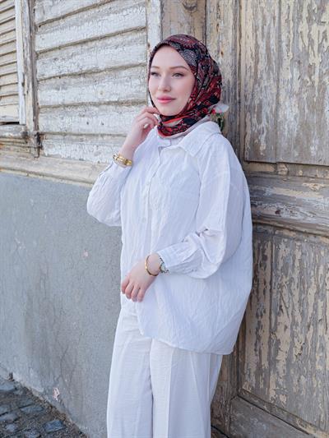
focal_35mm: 50
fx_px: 633
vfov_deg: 38.2
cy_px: 219
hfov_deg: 29.1
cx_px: 164
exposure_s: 1/220
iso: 320
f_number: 7.1
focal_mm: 62.9
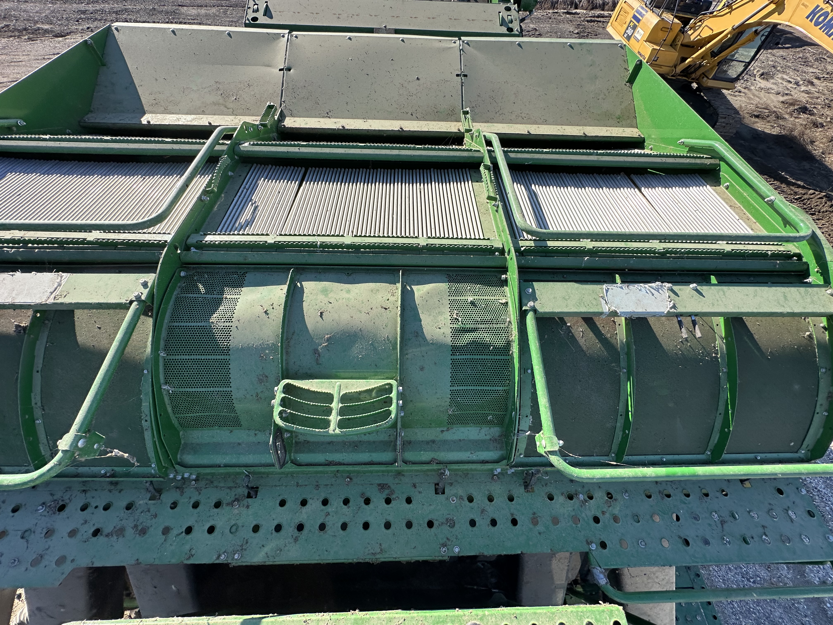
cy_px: 312
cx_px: 416
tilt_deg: -56.8
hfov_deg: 102.1
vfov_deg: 85.7
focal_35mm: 14
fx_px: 337
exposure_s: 1/720
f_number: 2.2
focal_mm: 2.22
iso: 40
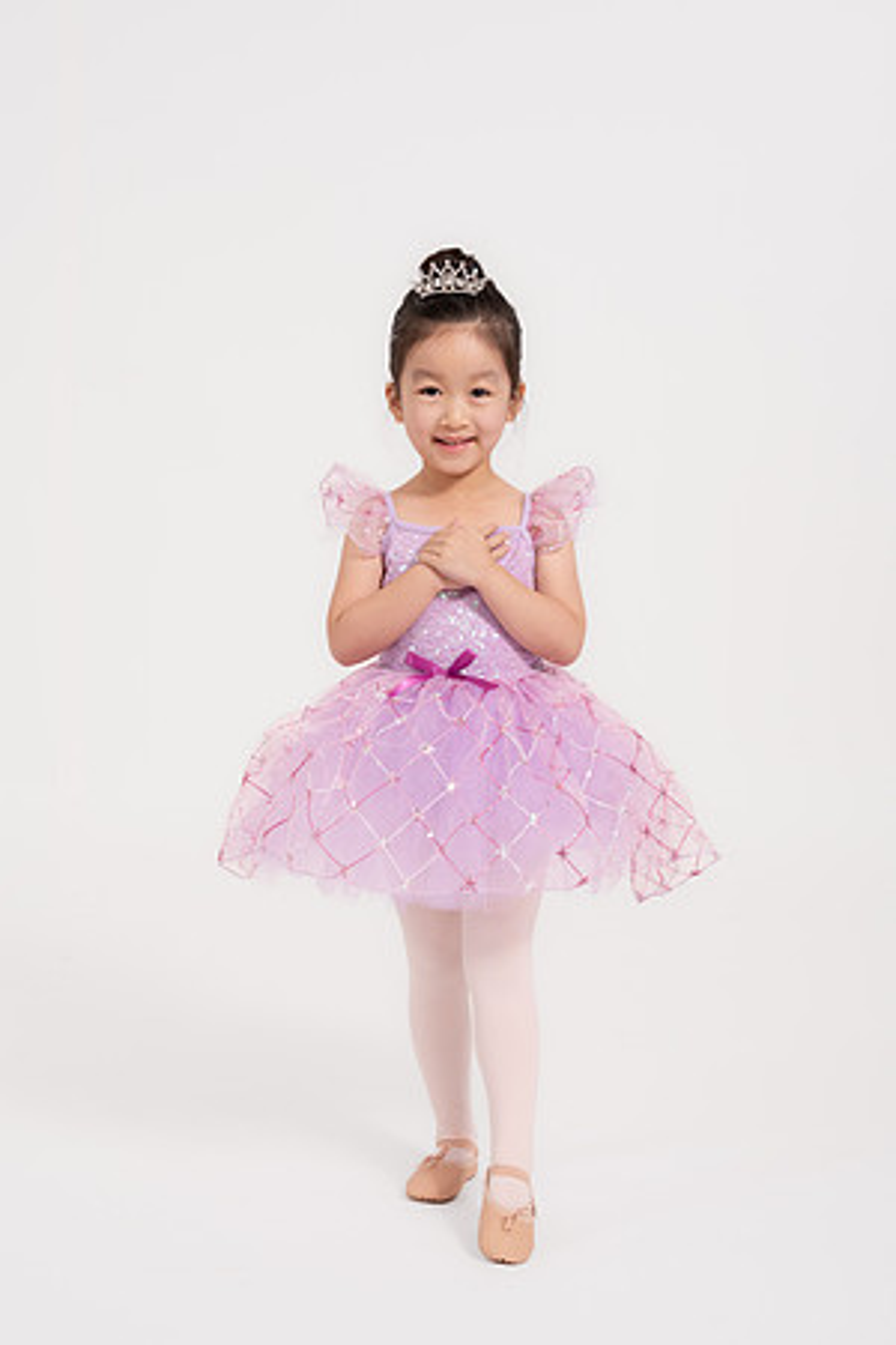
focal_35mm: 58
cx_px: 448
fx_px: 2165
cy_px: 672
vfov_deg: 34.5
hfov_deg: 23.4
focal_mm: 58
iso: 500
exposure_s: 1/125
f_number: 10
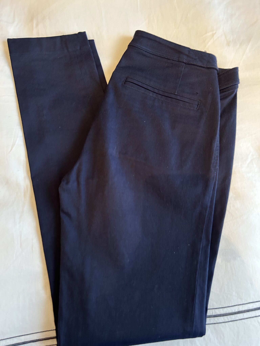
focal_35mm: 26
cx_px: 130
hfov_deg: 53.1
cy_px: 173
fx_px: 260
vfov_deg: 67.3
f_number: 1.5
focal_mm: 5.7
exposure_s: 1/30
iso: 500
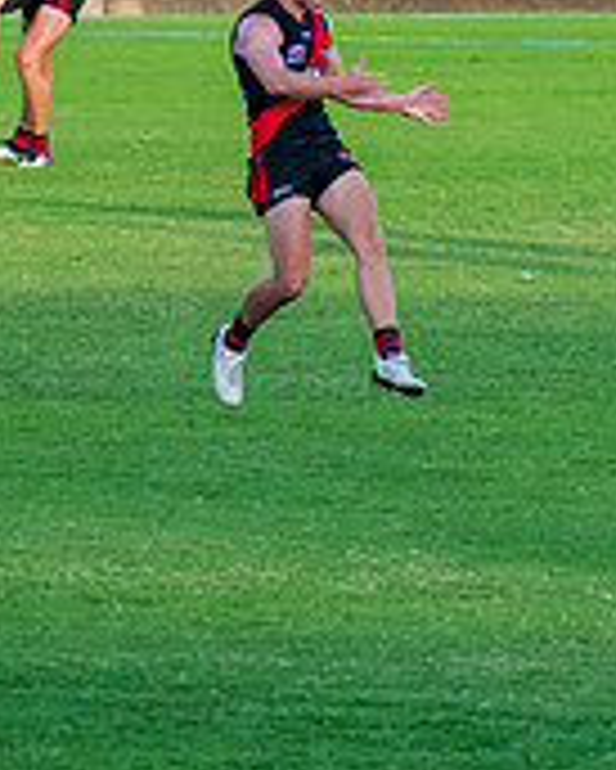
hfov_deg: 2.0
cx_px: 495
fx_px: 17532
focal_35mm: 770
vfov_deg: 2.5
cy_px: 198
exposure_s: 1/800
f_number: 5.3
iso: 1000
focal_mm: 200
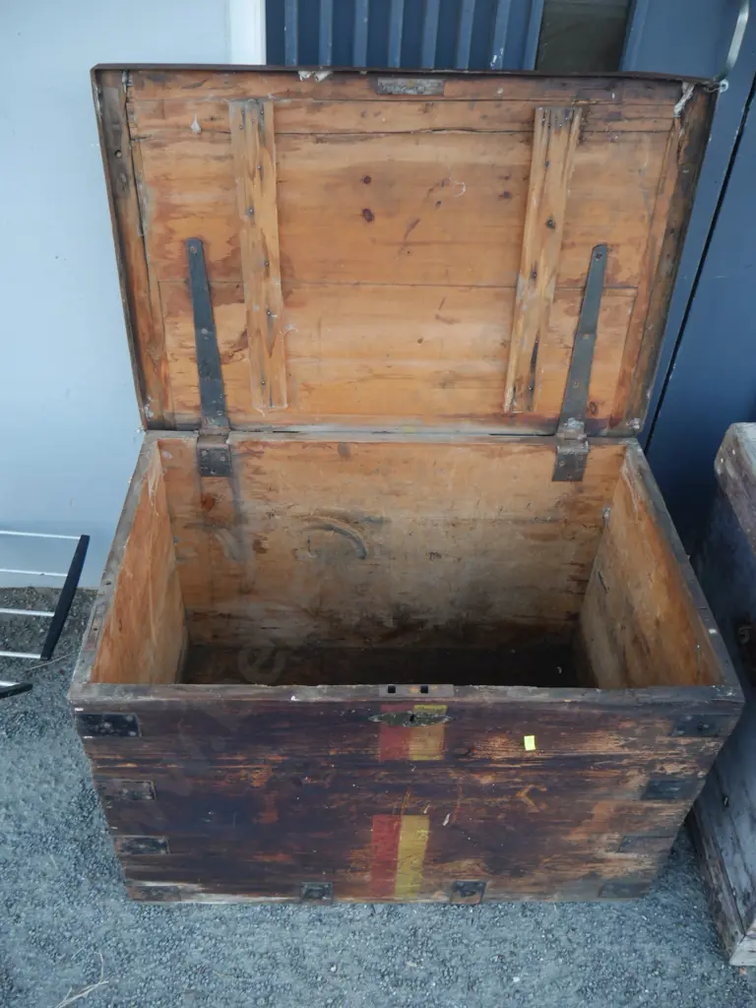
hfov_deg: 49.7
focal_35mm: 28
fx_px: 815
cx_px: 378
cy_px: 504
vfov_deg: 63.4
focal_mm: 14
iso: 320
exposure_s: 1/60
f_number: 3.5
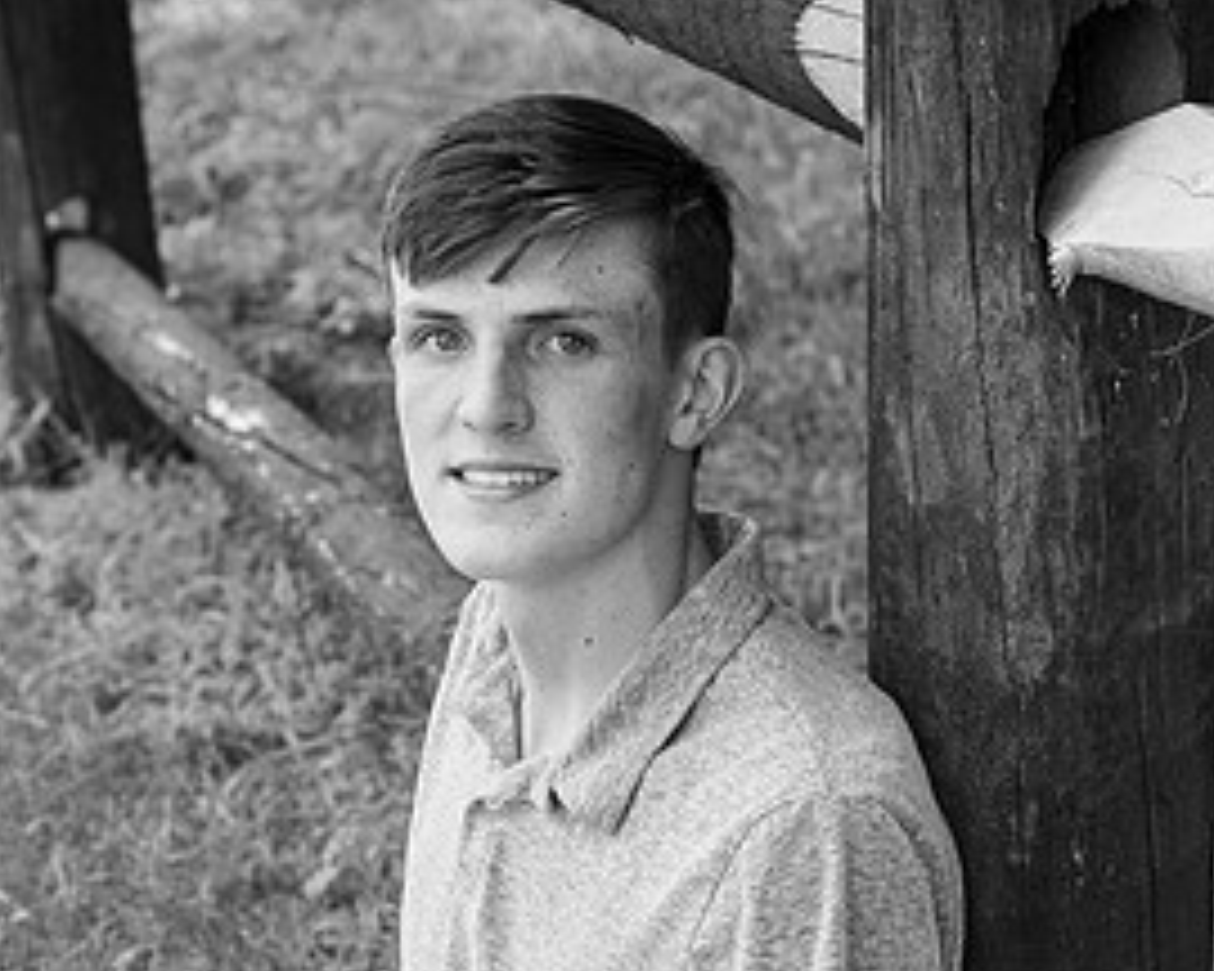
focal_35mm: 151
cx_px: 629
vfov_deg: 10.2
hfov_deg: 12.8
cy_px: 865
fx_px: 5425
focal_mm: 75
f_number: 5.6
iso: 400
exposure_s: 1/200
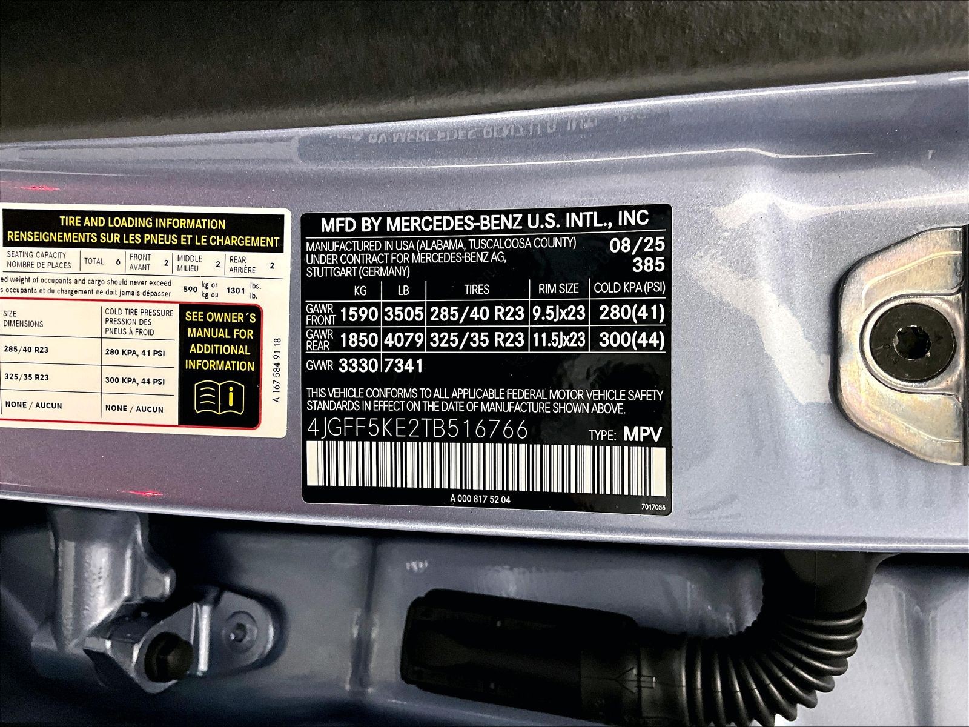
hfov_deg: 61.7
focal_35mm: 29
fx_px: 812
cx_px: 484
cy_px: 364
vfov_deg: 48.2
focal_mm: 3
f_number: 1.8
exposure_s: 1/40
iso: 250
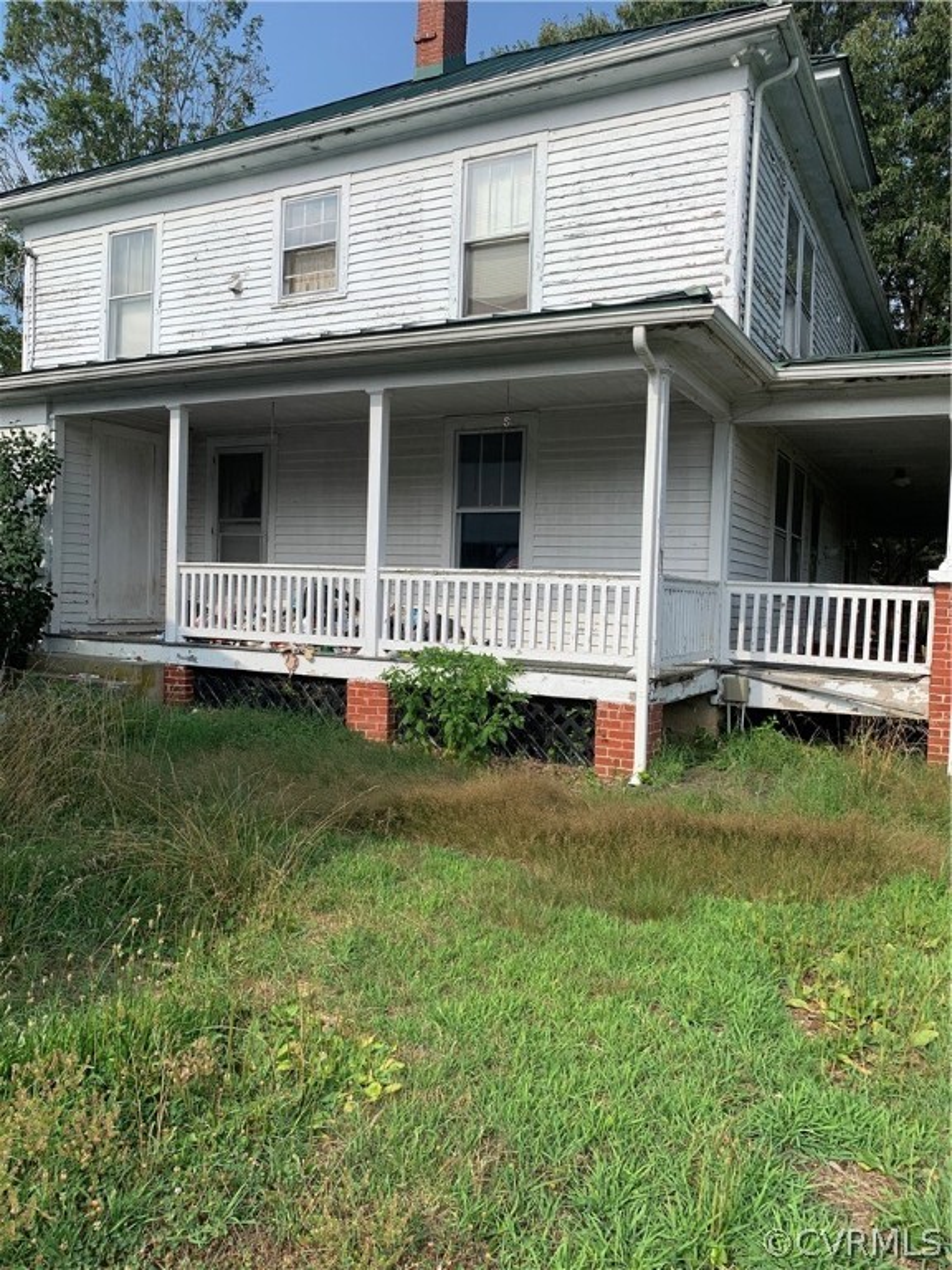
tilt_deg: +0.1
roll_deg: -0.9
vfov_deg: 67.3
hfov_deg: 53.1
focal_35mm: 26
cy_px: 635
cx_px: 476
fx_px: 953
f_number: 1.8
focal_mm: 4.25
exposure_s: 1/1992
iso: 25
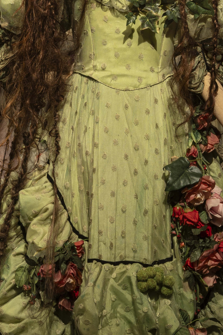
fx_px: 1096
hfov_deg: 11.3
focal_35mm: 118
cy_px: 38
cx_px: -86
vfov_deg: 17.1
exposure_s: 8
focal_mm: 32
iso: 100
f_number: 11
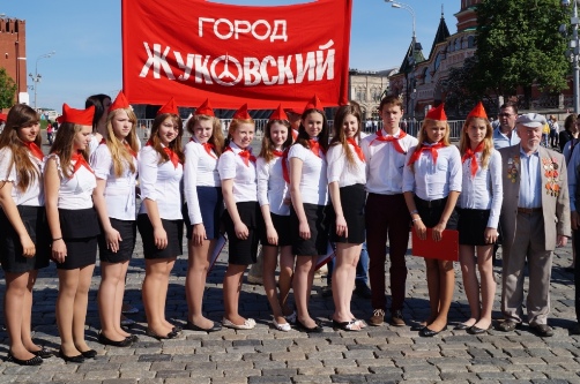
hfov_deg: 46.5
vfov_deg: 31.8
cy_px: 192
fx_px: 676
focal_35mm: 42
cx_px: 290
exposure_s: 1/200
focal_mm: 28
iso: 100
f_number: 13
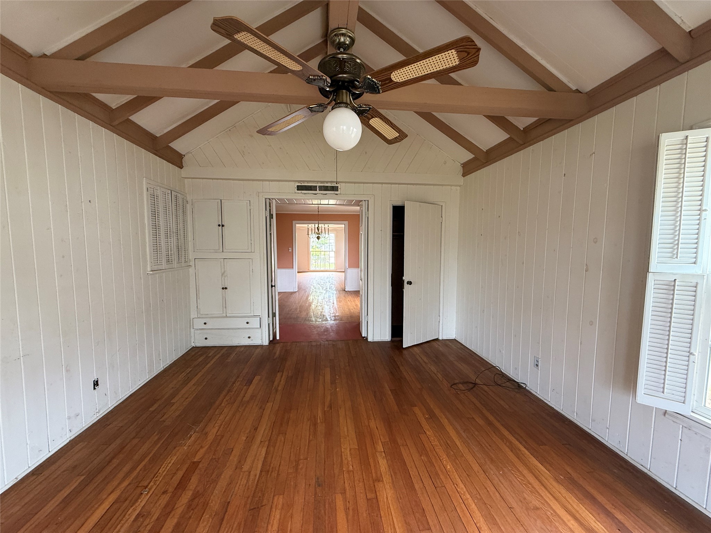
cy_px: 266
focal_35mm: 14
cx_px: 356
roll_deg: +0.3
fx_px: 288
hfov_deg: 102.1
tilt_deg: -2.4
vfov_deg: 85.7
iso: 125
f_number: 2.2
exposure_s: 1/99
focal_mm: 2.22
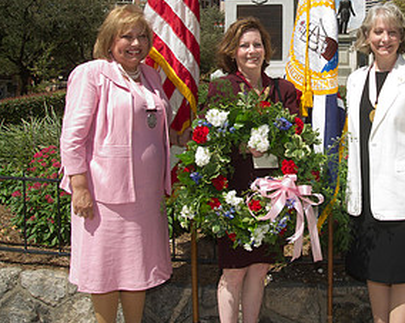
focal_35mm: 46
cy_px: 75
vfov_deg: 32.0
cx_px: 308
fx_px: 551
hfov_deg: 39.2
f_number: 8
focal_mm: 24
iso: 200
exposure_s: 1/250
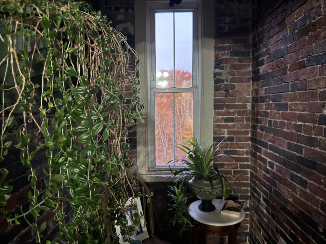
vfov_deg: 54.9
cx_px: 160
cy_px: 120
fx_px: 235
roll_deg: +0.9
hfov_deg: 69.4
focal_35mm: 25
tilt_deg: -4.1
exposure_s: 1/15
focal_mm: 6.76
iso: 1000
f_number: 1.78
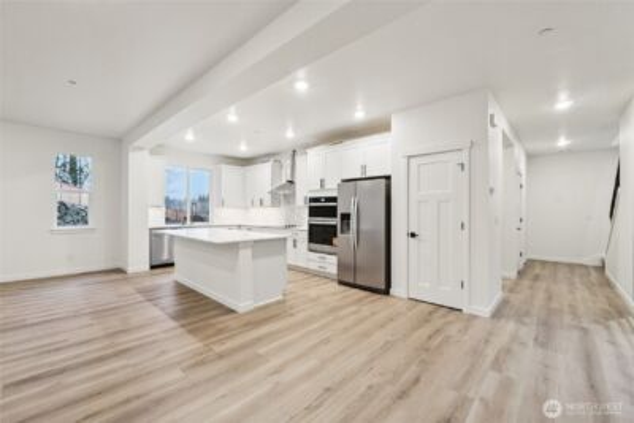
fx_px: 264
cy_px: 212
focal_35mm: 15
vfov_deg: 77.4
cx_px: 317
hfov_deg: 100.4
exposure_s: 1/30
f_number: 9
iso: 2000
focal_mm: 10
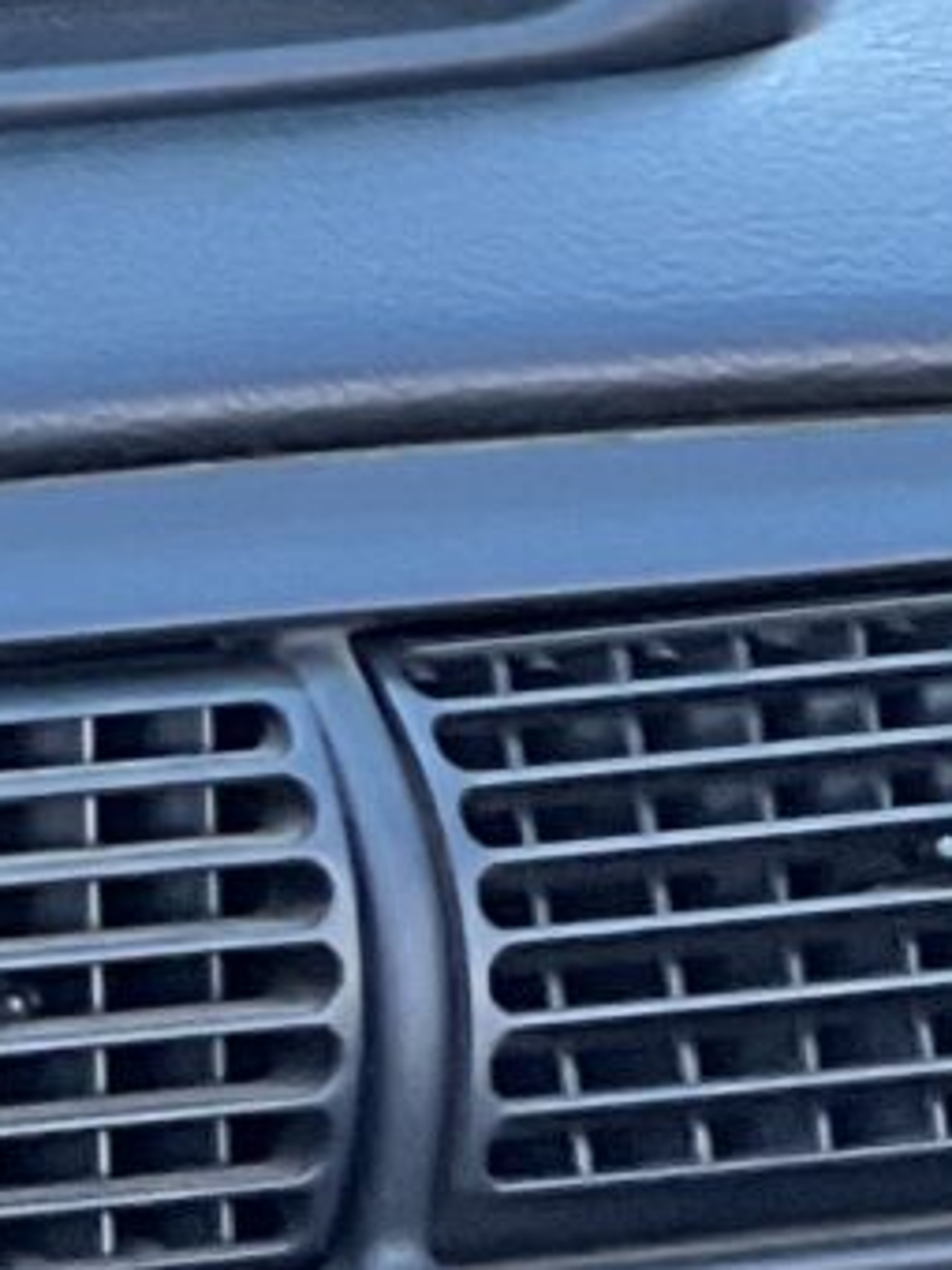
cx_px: -2046
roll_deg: -4.6
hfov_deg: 2.5
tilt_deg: -24.9
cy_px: 3164
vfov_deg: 3.4
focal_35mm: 580
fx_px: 21268
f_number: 2.8
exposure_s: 1/68
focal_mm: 9
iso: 250
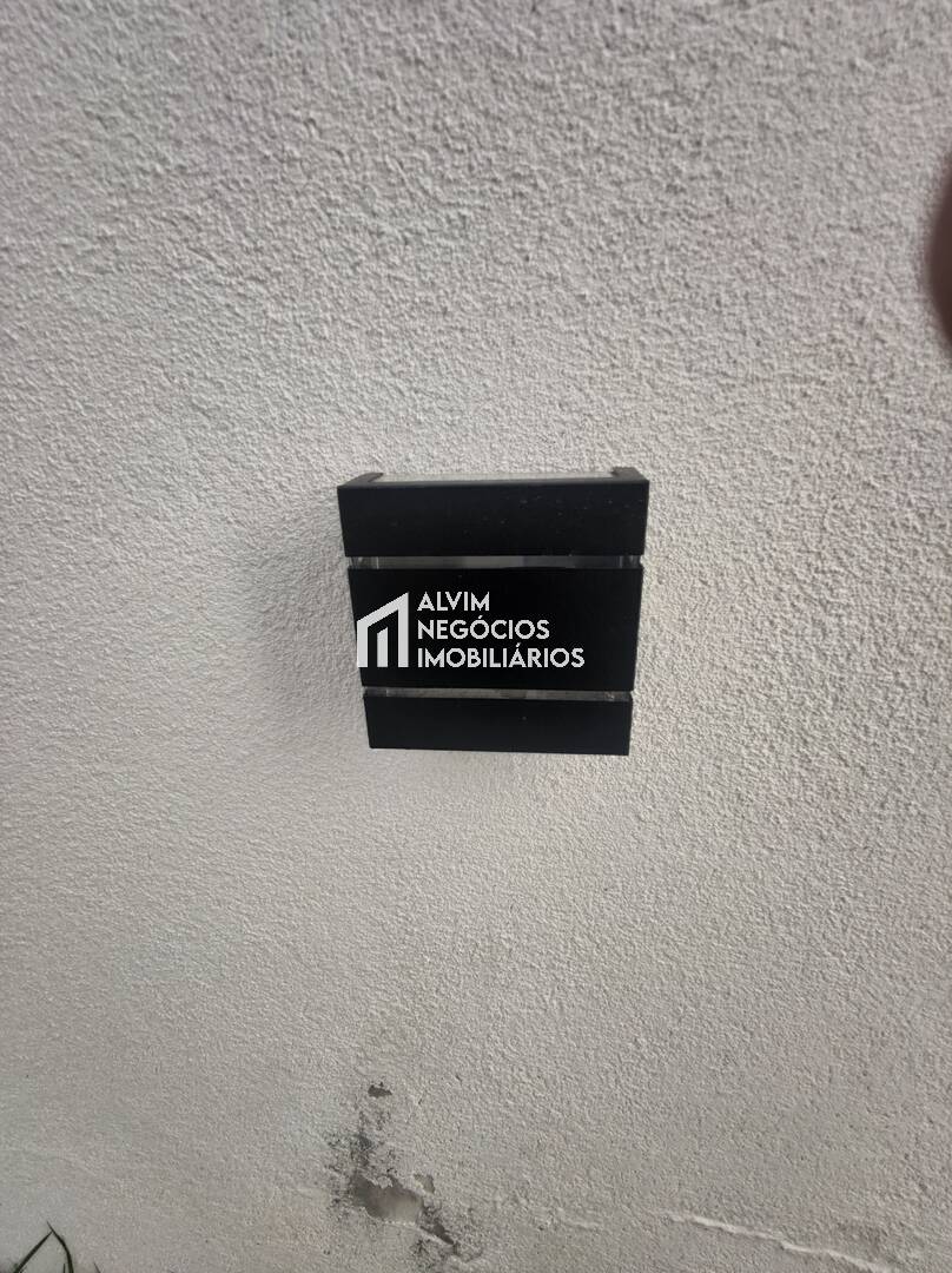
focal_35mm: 16
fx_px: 588
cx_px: 476
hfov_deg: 78.0
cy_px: 636
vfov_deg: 94.5
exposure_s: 1/150
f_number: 2.2
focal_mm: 2.35
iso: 100
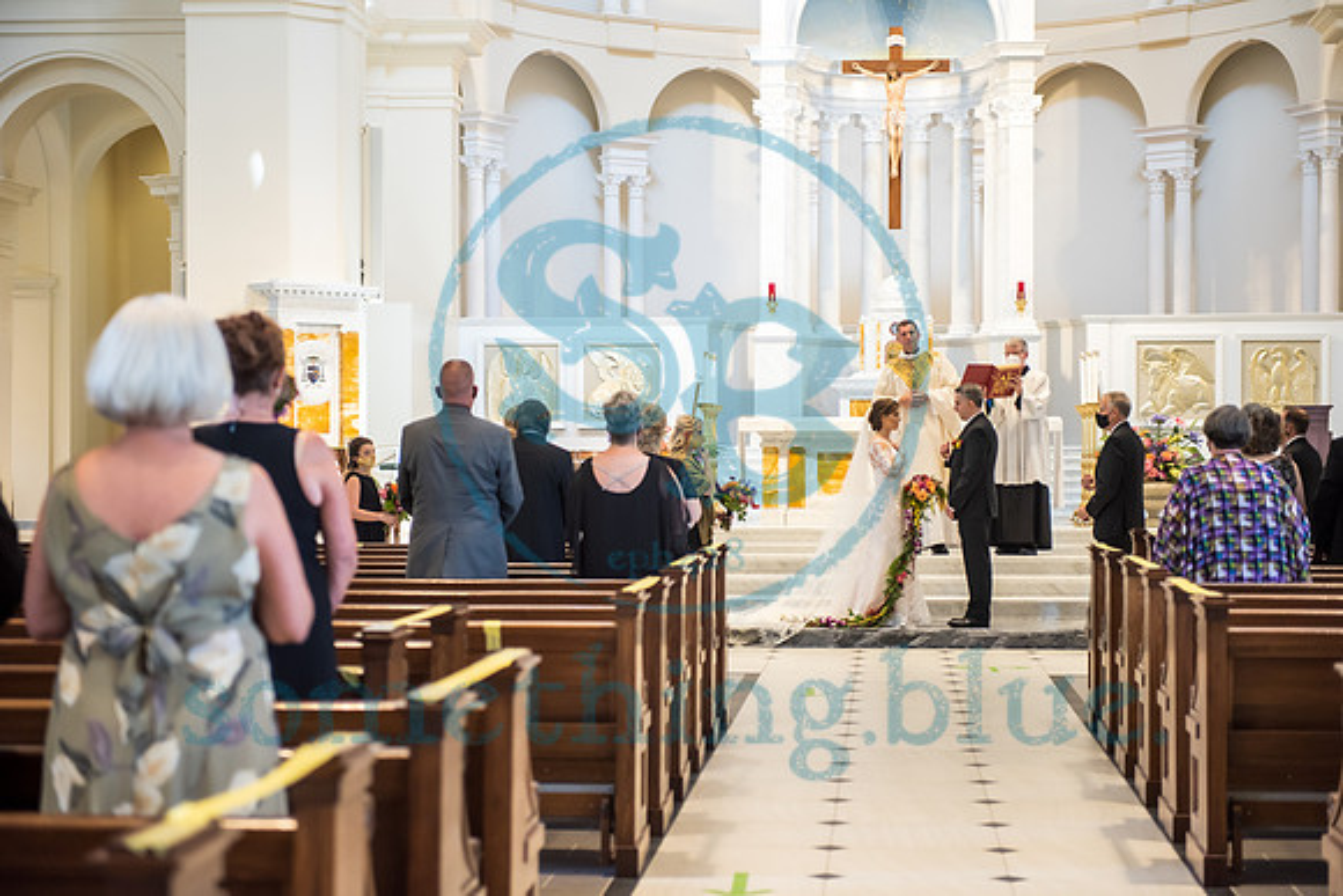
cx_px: 676
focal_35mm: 71
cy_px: 448
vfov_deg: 19.3
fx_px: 2640
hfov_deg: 28.5
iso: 1000
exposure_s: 1/200
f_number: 2.8
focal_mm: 70
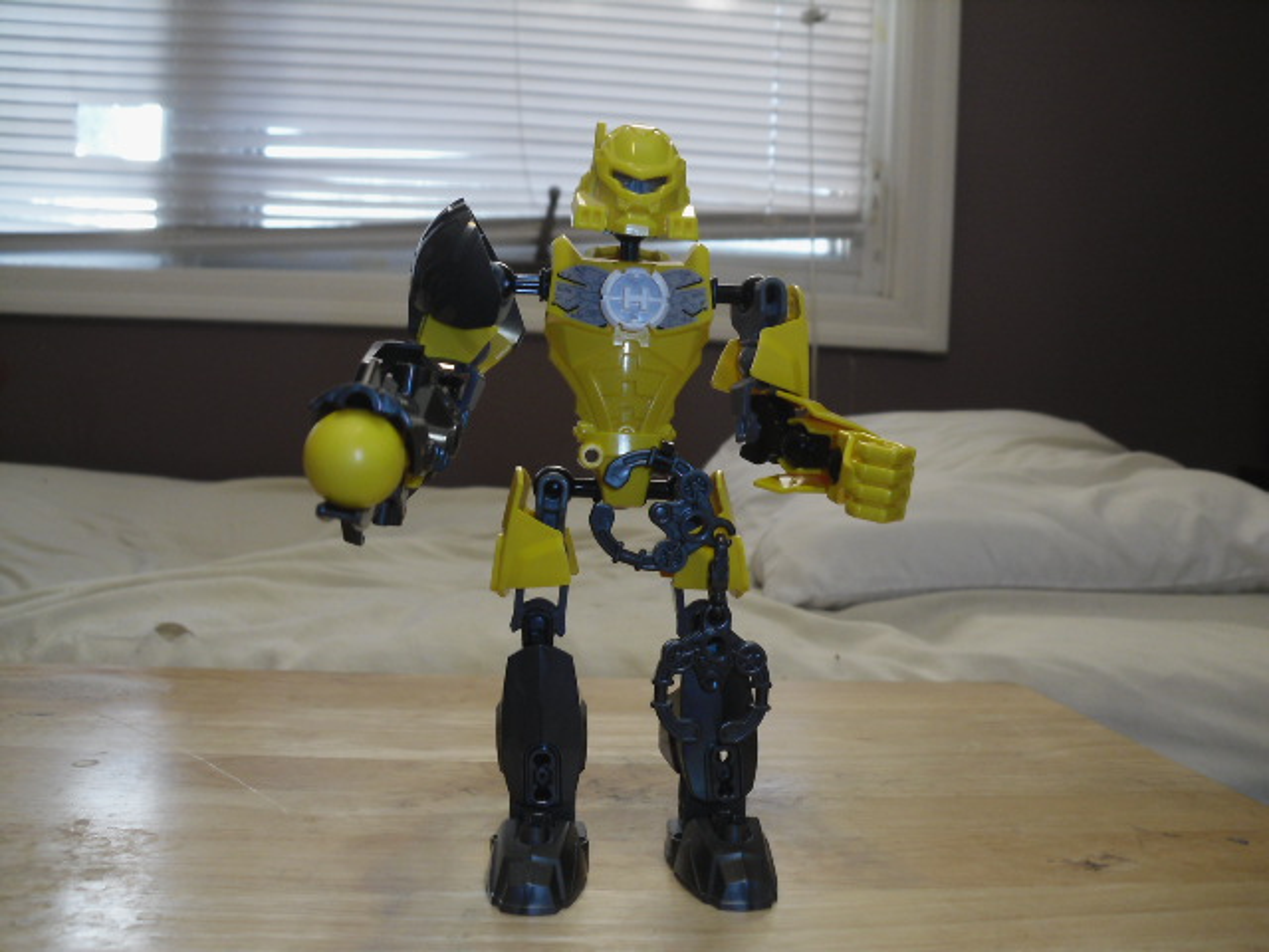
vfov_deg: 39.7
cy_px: 476
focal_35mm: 36
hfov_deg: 51.4
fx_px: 1320
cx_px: 634
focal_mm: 6.3
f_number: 3.1
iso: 200
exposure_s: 1/60
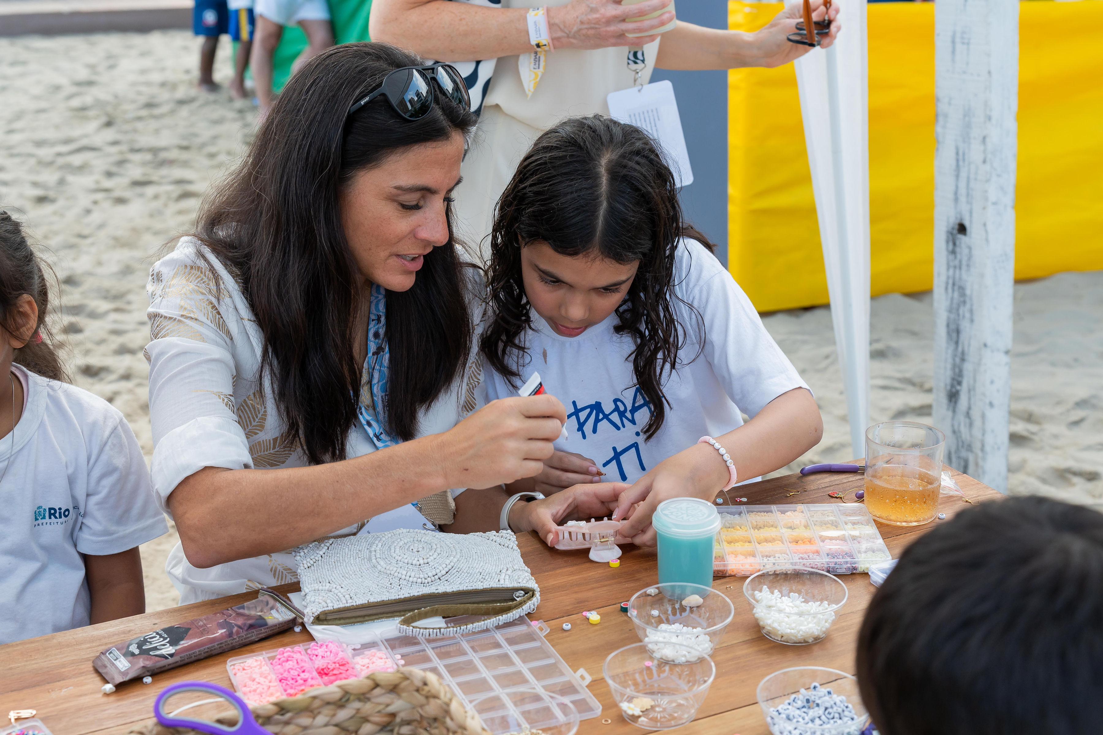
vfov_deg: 27.0
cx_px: 552
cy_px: 368
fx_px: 1534
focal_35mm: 50
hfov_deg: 39.6
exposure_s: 1/400
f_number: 5.6
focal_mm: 48
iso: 400
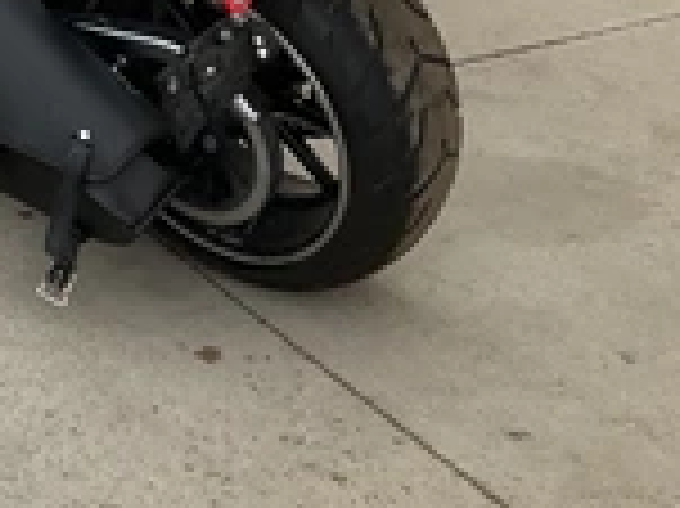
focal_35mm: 77
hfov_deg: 23.5
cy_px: -139
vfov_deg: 17.9
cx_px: -99
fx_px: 1511
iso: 25
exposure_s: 1/253
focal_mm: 3
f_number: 1.8
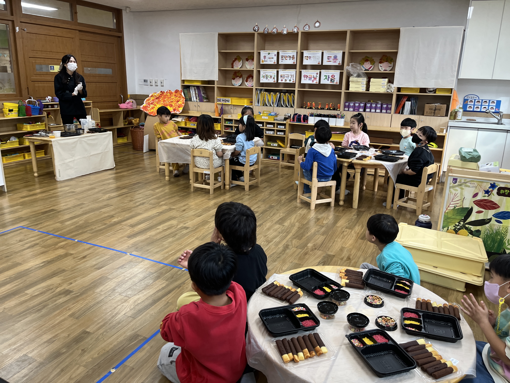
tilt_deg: -9.5
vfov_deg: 53.1
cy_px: 192
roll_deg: -1.5
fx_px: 383
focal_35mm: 26
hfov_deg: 67.3
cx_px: 255
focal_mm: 5.1
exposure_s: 1/120
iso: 100
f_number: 1.6
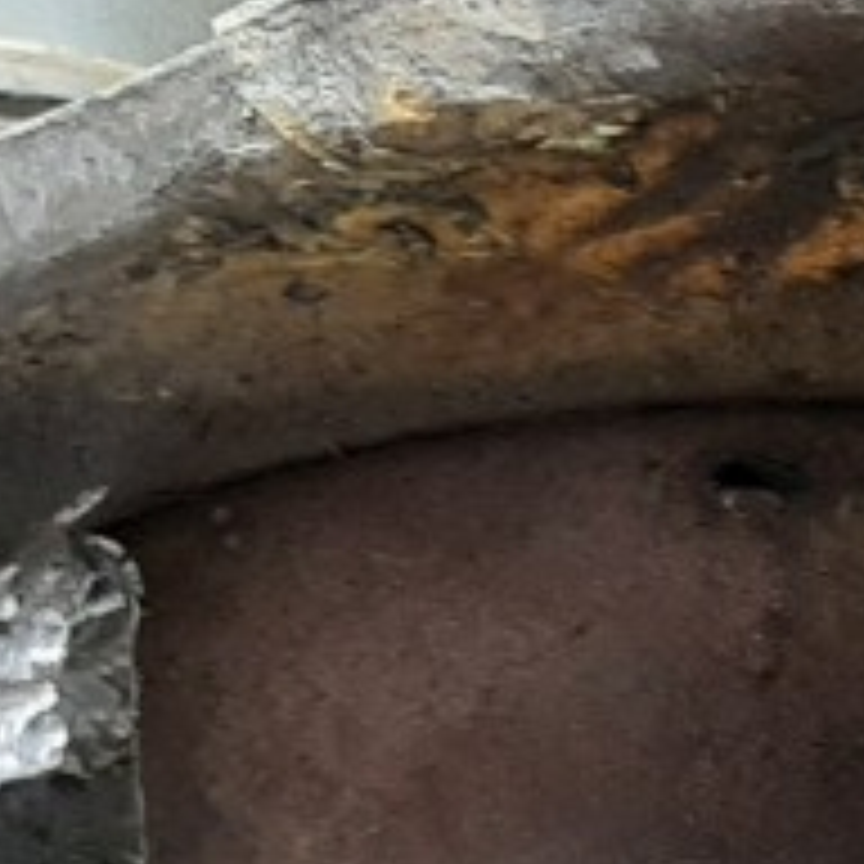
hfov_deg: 11.0
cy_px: 1350
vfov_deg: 11.6
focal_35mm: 144
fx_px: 4066
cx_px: 1764
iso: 100
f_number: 1.7
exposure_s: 1/50
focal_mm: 3.93
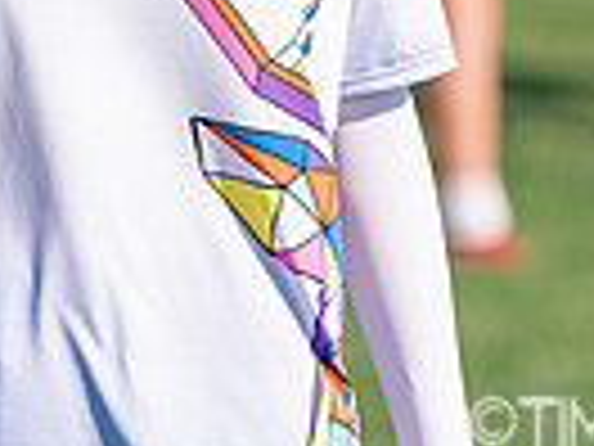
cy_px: -209
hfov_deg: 2.3
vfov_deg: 1.8
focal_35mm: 846
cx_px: 184
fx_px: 14517
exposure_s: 1/5000
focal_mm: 200
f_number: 4
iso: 400
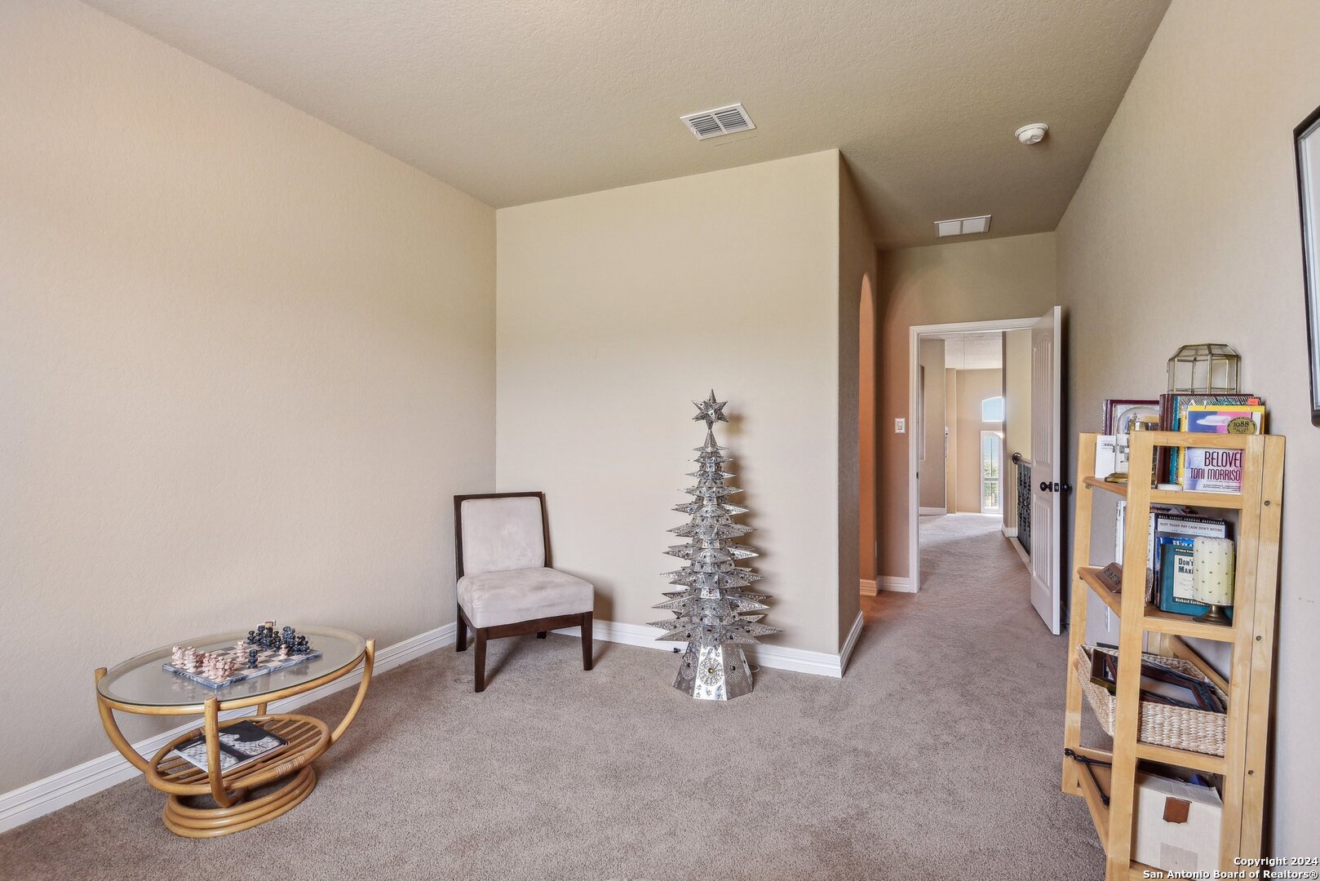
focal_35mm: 17
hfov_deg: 93.3
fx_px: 624
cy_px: 440
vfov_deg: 70.5
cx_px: 660
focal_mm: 17
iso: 2000
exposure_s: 1/20
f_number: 8
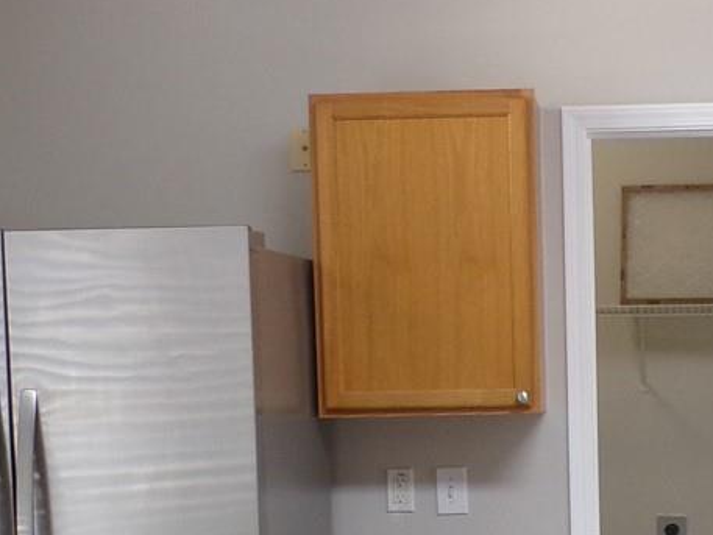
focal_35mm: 84
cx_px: 637
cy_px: 551
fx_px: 1731
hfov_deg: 22.7
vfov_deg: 17.1
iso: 200
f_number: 3
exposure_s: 1/34
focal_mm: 4.3
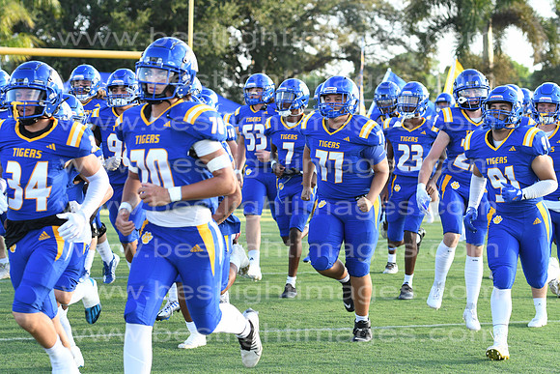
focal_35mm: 129
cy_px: 187
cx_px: 280
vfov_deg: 10.6
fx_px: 2007
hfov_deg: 15.9
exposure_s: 1/500
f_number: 5.6
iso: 450
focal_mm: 86
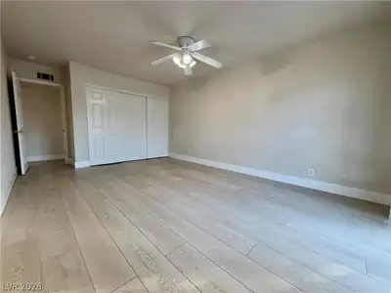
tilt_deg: -6.1
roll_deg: -0.5
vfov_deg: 85.7
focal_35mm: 14
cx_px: 196
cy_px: 146
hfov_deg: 102.1
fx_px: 158
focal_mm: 2.22
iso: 125
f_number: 2.2
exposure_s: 1/120
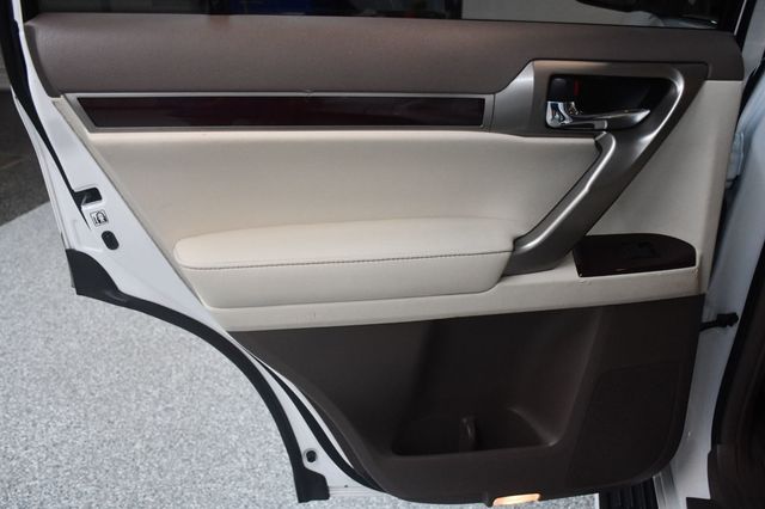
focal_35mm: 30
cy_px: 254
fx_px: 637
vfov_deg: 43.6
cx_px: 382
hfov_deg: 62.0
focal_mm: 20
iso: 2000
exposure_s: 1/125
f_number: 3.5
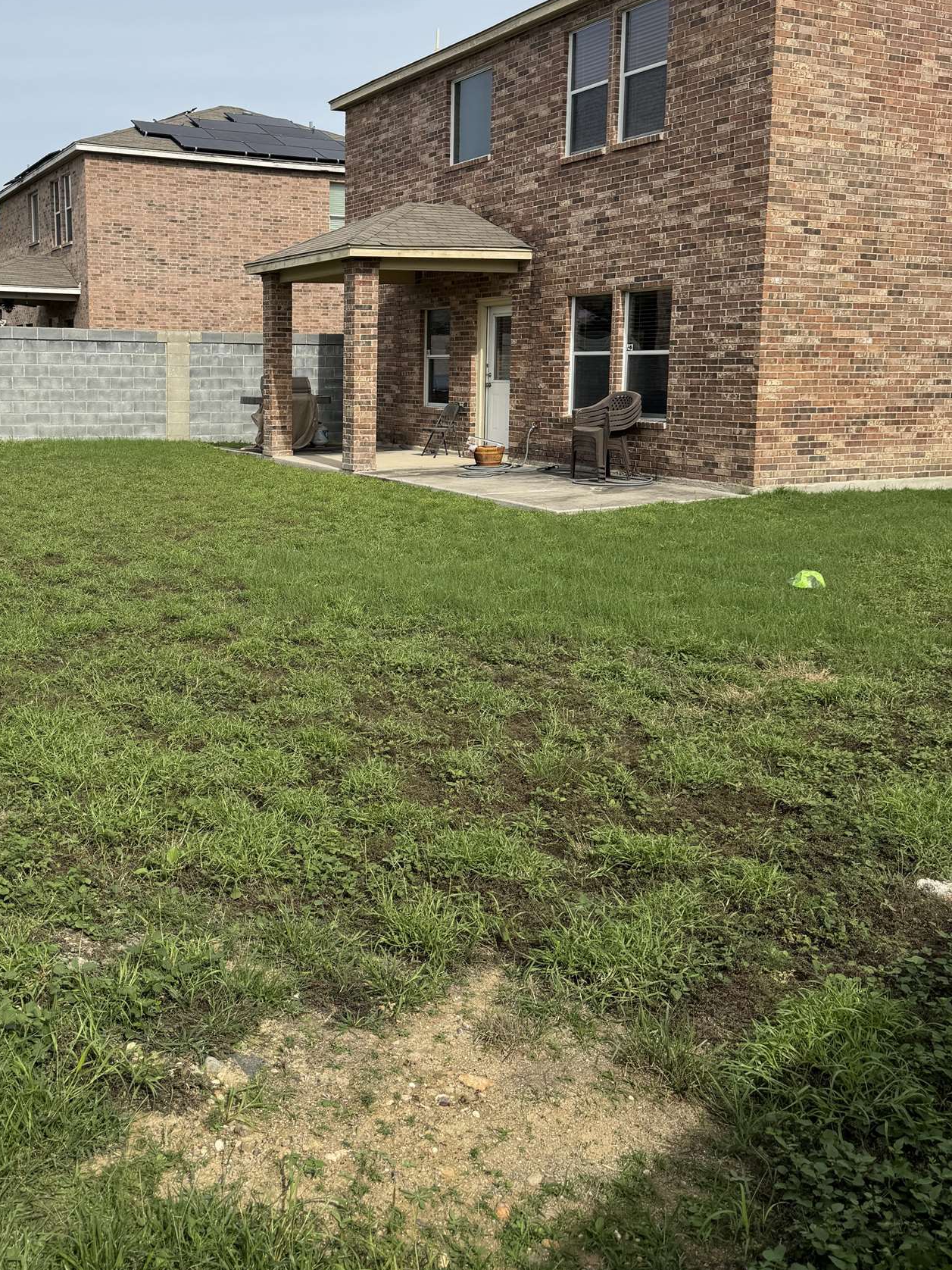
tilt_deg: -4.9
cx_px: 323
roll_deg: -0.8
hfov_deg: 42.4
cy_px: 504
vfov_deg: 54.9
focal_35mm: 33
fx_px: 1210
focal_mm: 6.86
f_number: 1.78
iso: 80
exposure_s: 1/5348
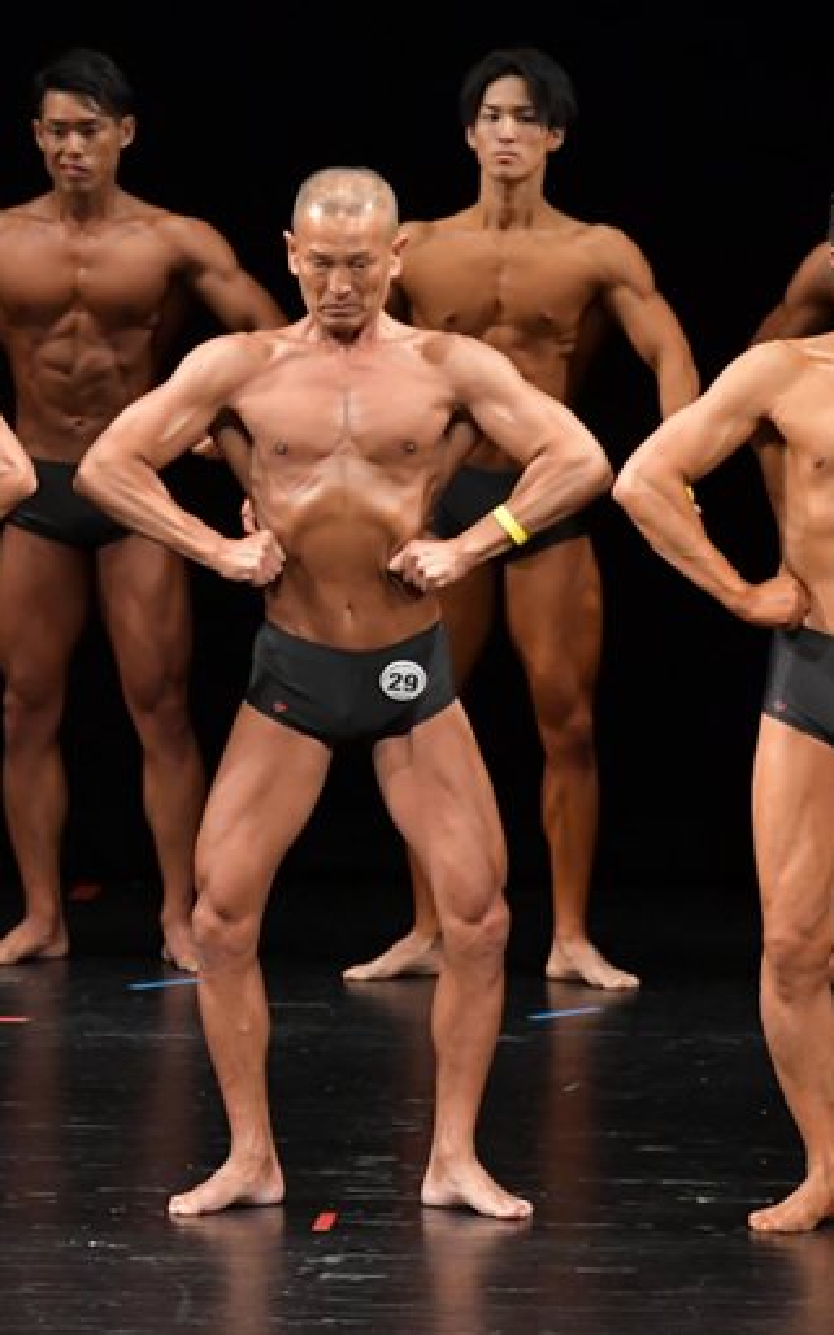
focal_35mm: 392
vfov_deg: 5.4
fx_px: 14264
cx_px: -77
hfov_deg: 3.3
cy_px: 668
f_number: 5.6
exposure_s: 1/400
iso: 3200
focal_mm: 170
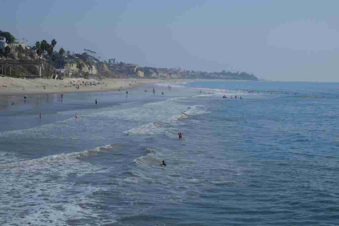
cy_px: 113
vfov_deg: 16.5
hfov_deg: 24.5
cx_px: 170
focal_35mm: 83
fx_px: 782
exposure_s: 1/550
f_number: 22
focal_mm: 55
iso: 1250
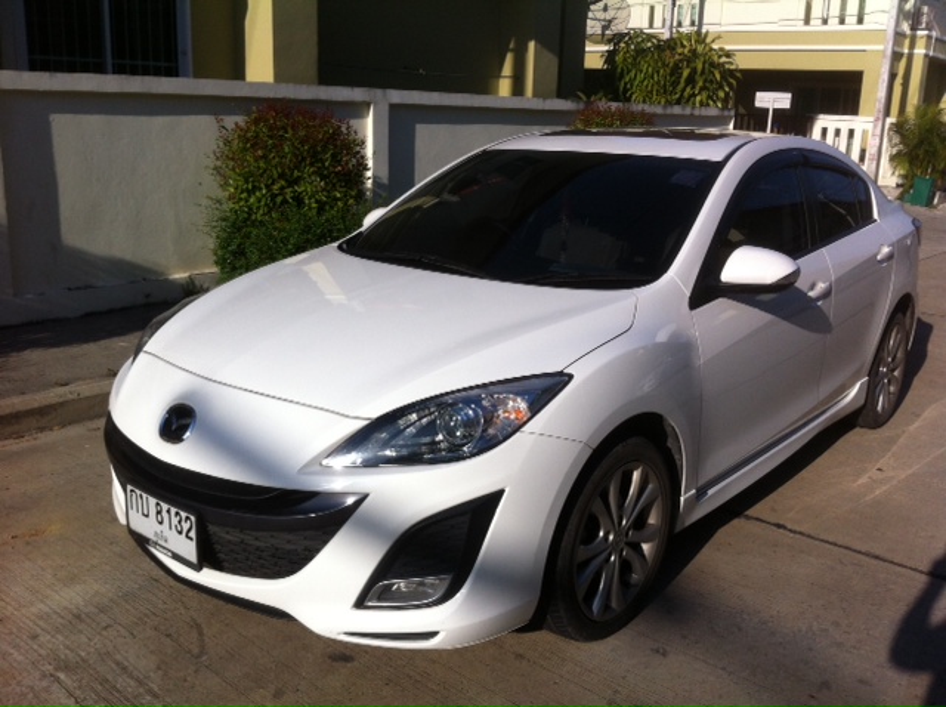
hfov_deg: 52.7
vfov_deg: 40.6
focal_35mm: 35
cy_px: 354
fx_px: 955
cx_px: 473
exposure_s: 1/2320
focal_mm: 3.85
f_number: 2.8
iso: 80
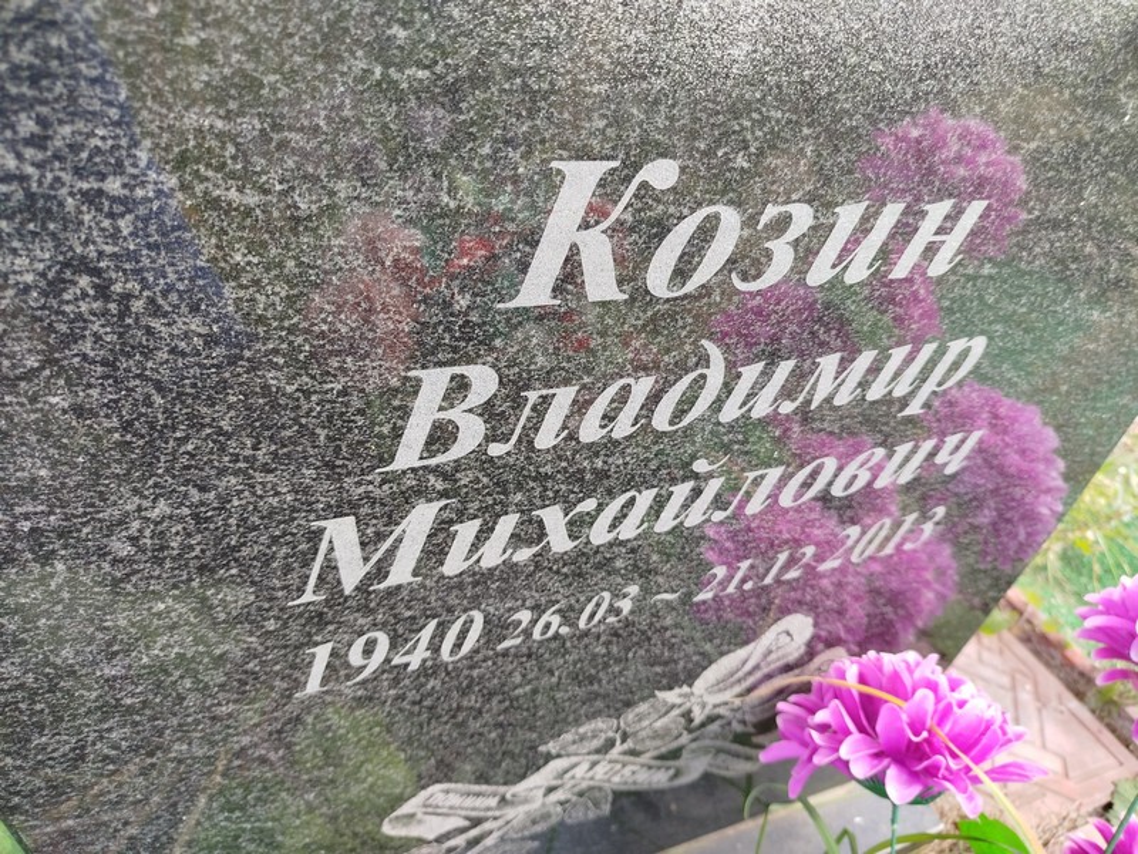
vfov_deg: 56.8
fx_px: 789
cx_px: 569
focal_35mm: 24
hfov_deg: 71.6
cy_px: 427
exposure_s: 1/101
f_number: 1.7
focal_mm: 5.31
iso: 50
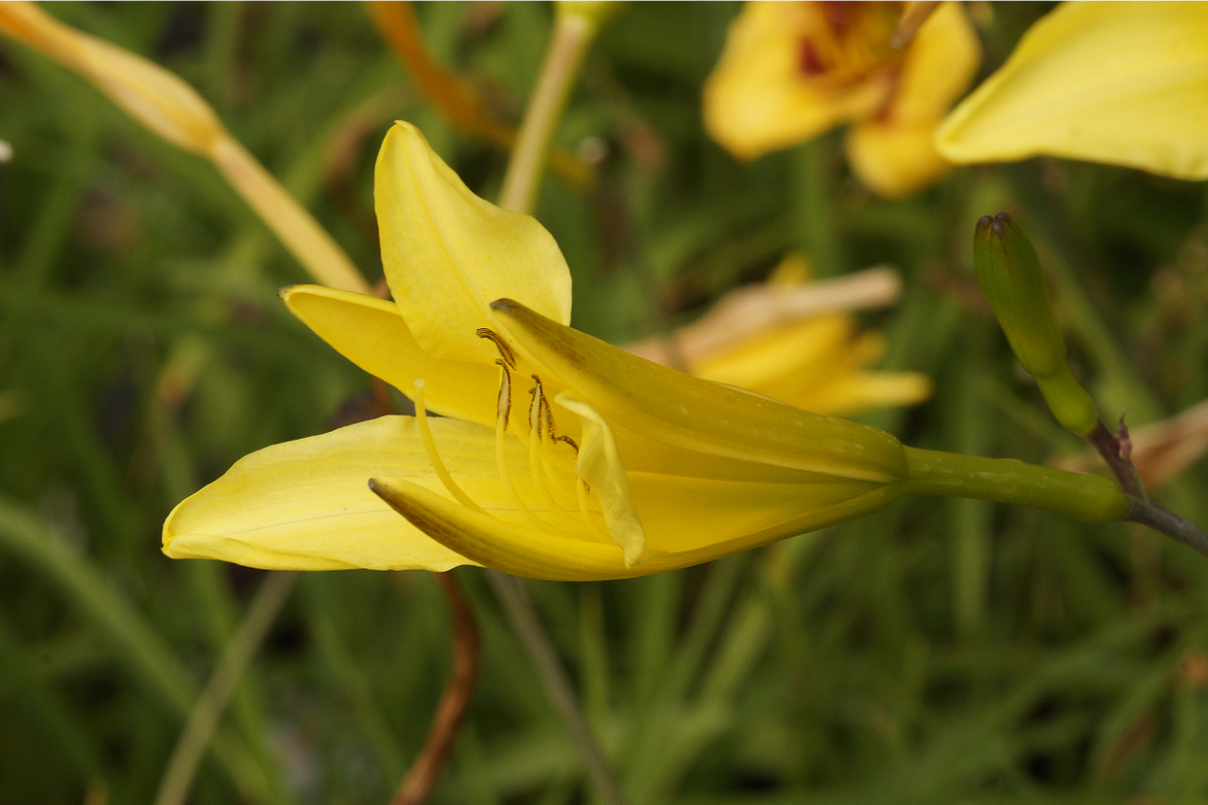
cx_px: 604
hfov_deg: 13.7
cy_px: 402
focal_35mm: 150
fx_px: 5033
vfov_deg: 9.1
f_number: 14
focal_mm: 100
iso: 320
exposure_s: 1/160
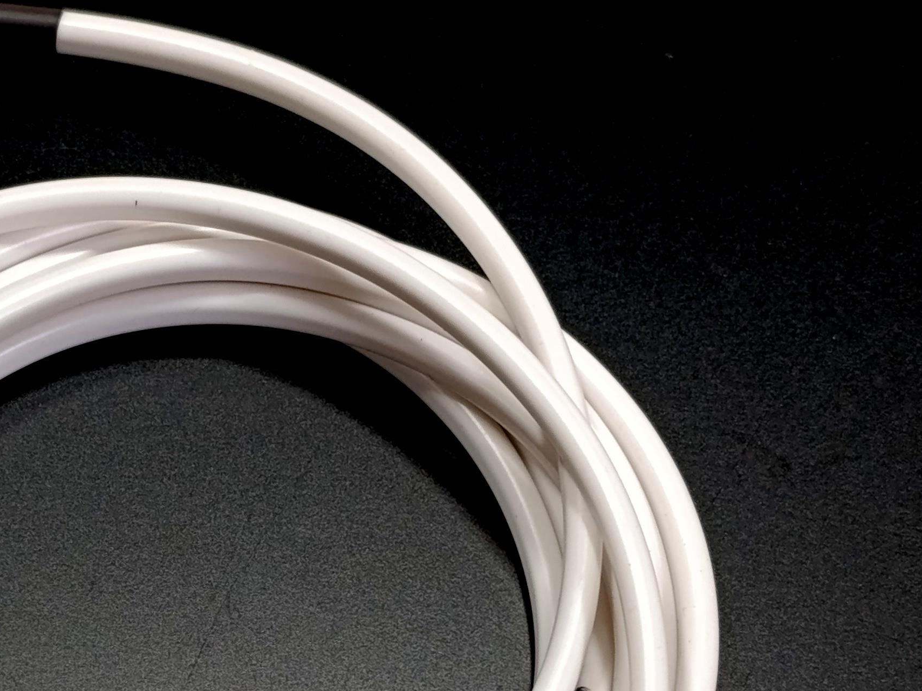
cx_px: 71
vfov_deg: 25.0
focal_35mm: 55
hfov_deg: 32.9
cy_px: 728
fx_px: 1465
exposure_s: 1/100
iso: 640
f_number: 1.6
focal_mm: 6.14
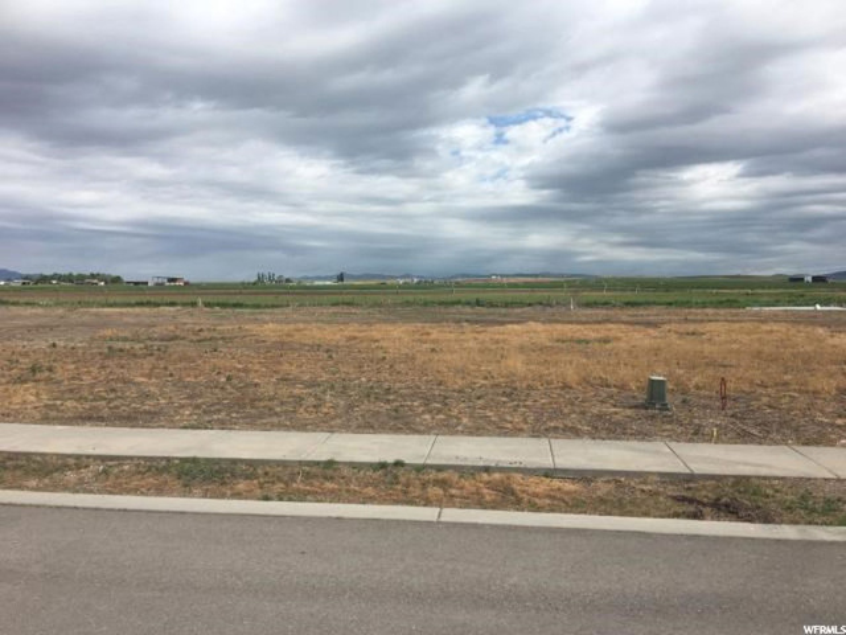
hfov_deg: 61.7
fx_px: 709
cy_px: 318
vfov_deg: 48.2
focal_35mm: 29
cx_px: 423
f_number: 2.2
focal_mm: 4.15
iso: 25
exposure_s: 1/2653
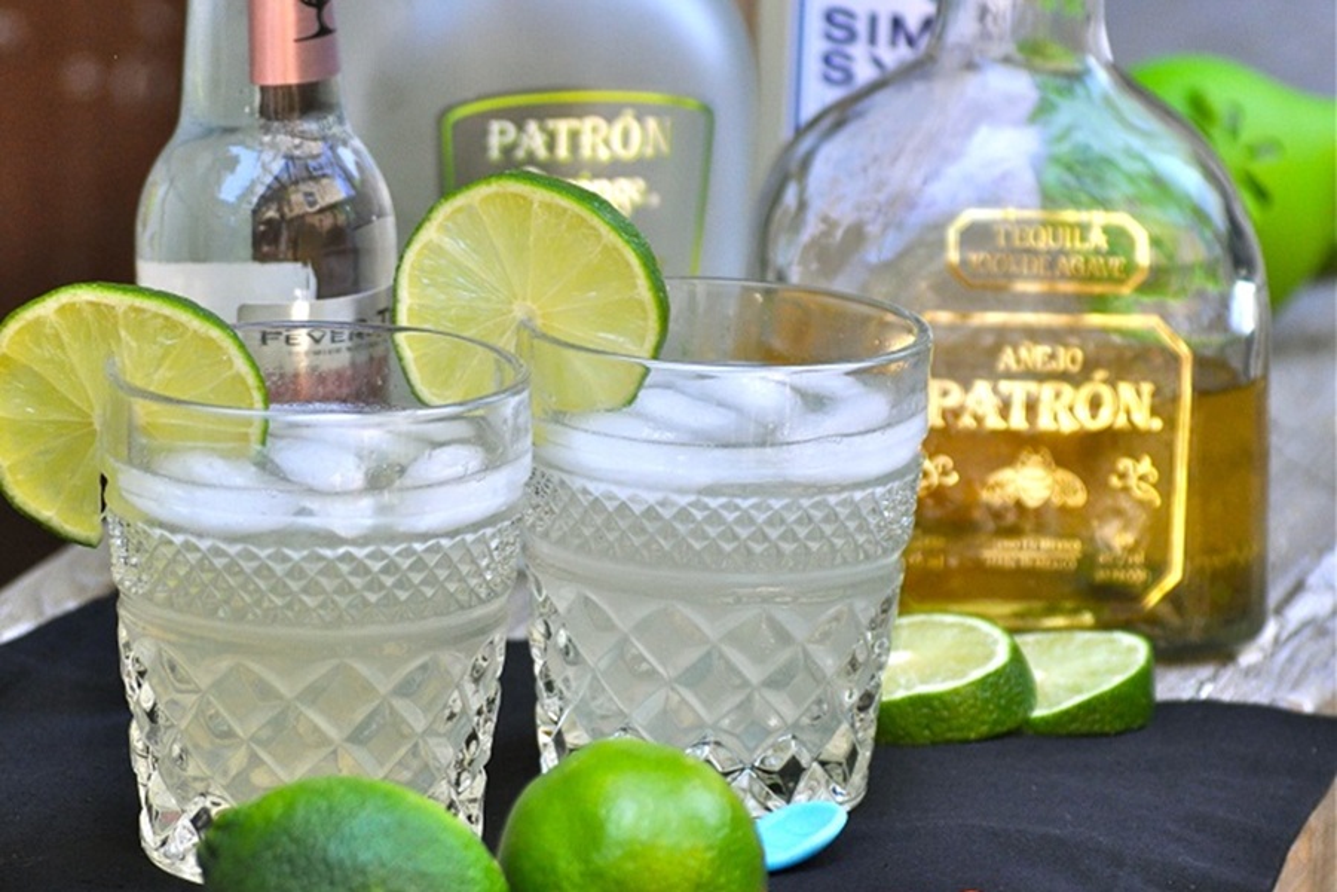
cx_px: 668
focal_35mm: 202
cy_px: 446
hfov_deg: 10.2
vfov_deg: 6.8
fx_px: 7520
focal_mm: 135
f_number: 5
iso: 400
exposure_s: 1/400
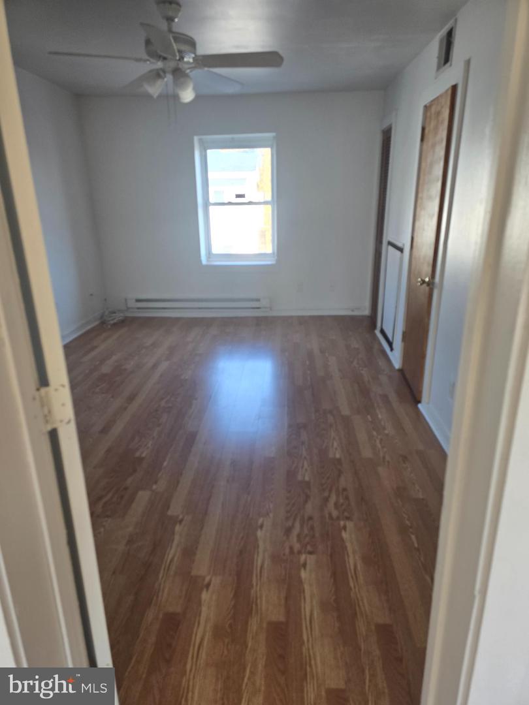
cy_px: 352
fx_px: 469
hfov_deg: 58.9
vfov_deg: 73.9
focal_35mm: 23
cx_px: 264
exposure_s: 1/180
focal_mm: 6.3
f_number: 1.7
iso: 100
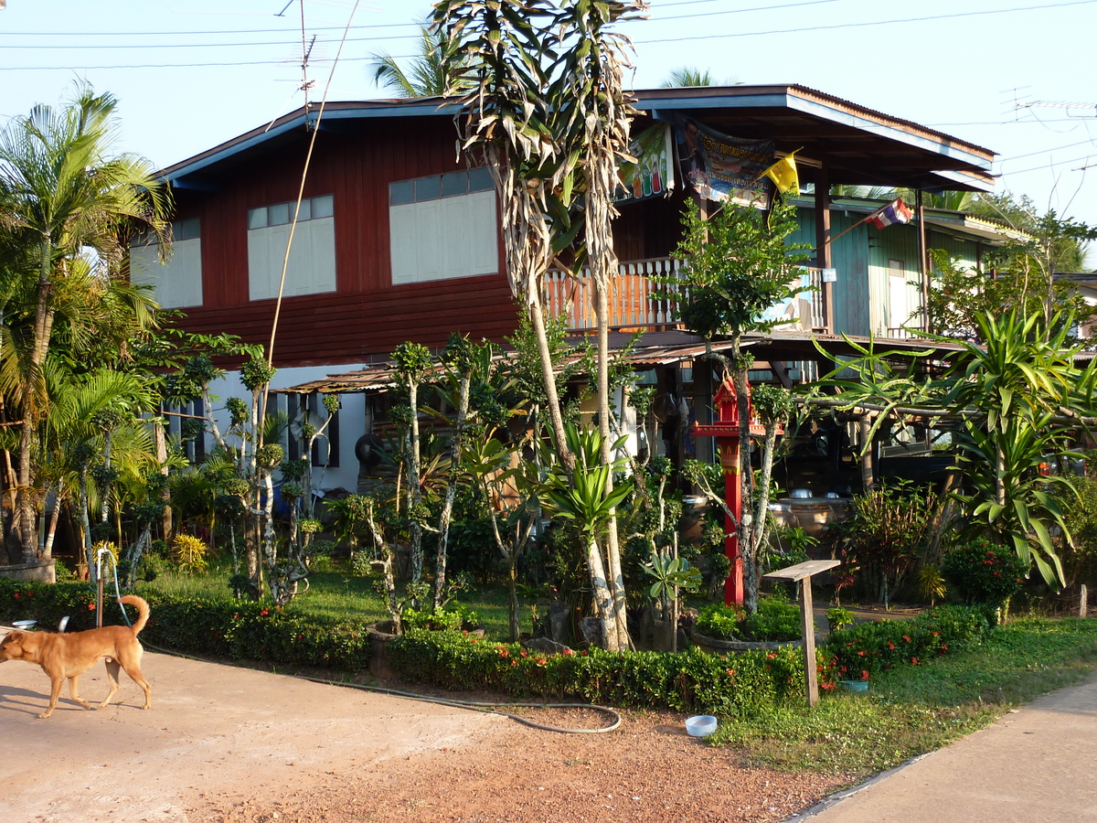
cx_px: 548
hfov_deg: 44.8
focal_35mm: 42
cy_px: 412
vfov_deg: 34.3
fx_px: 1331
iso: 80
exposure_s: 1/160
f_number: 4
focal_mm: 6.9
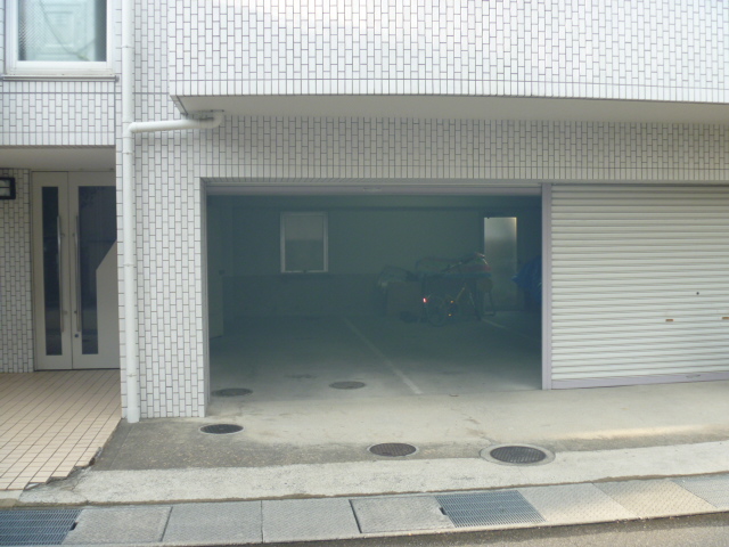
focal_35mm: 35
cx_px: 364
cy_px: 274
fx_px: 737
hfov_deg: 52.6
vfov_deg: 40.7
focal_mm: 6.3
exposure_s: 1/80
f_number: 3.5
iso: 100
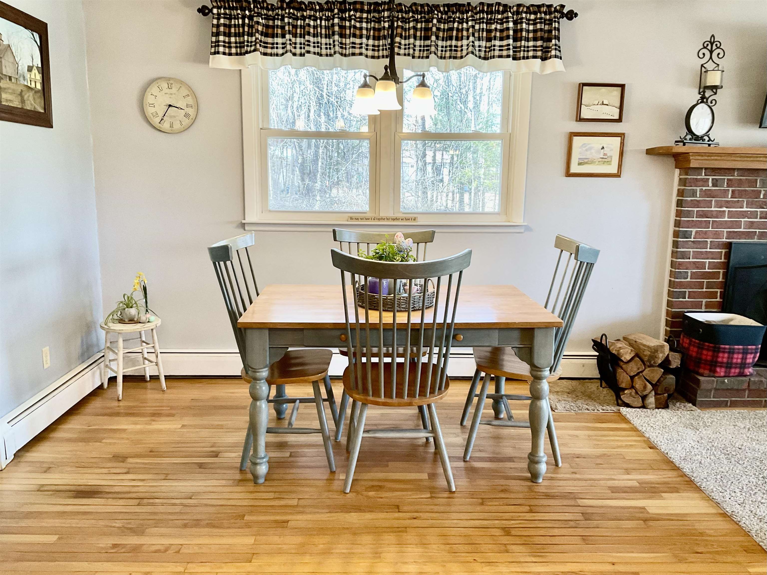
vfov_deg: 48.2
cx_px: 384
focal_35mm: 29
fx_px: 643
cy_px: 288
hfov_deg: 61.7
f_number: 1.8
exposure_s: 1/60
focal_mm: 3
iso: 80
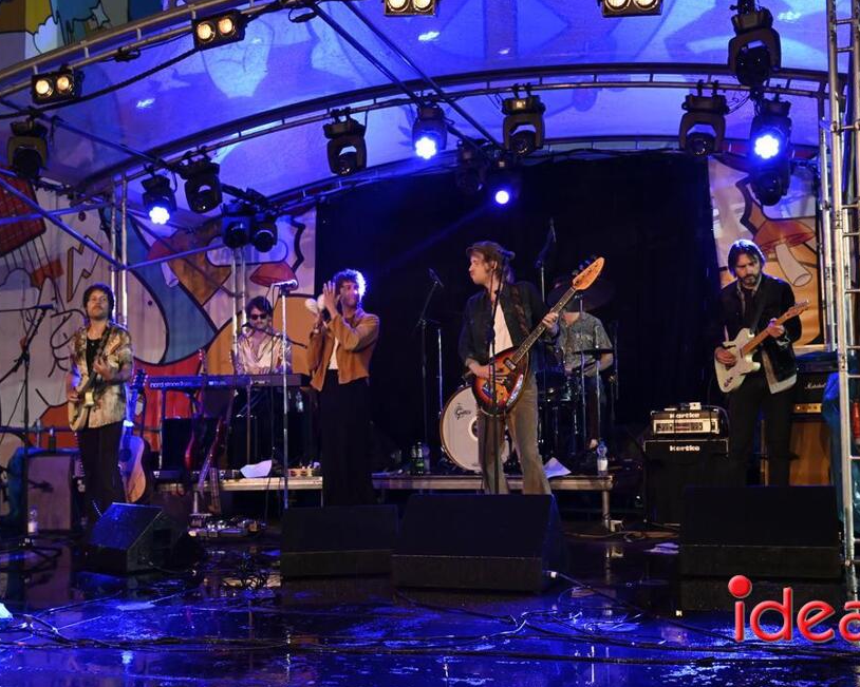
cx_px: 457
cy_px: 346
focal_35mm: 40
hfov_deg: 45.8
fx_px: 1018
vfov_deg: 37.3
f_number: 5
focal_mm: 35
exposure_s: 1/100
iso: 8000
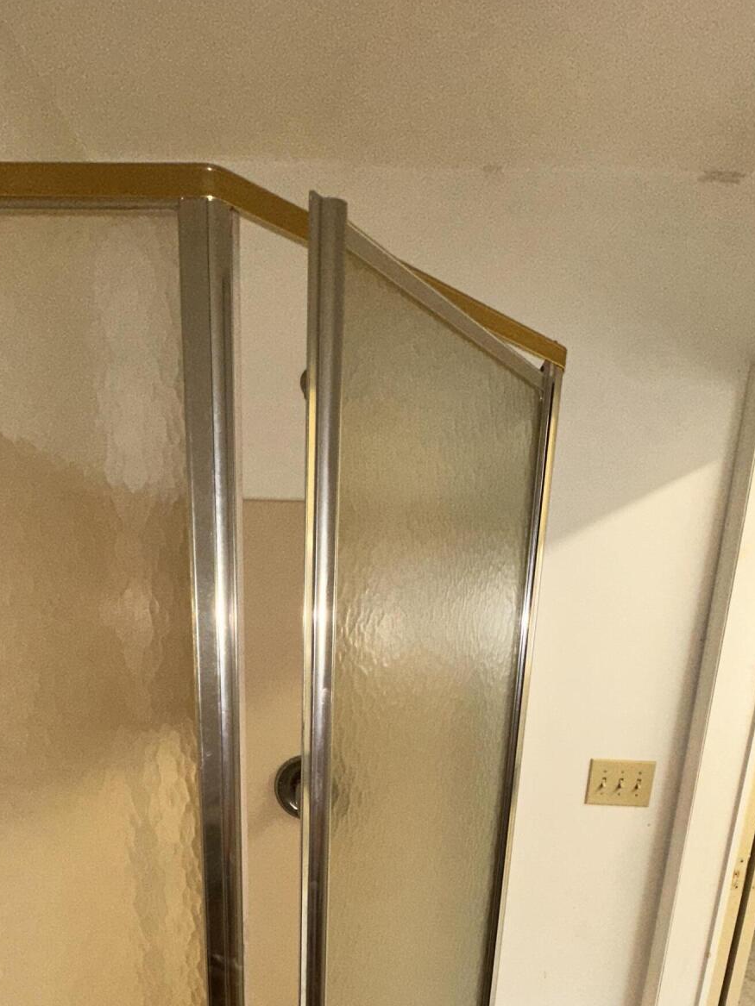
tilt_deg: -17.6
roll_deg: -3.8
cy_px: 840
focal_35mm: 24
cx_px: 371
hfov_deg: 56.8
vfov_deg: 63.7
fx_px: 698
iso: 80
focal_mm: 2.22
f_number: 2.2
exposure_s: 1/62
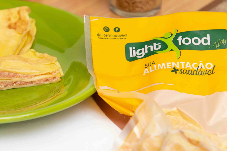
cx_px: 51
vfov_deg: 7.3
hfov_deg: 10.9
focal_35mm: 188
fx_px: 1185
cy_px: 53
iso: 100
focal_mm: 120
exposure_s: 1/160
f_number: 5.6
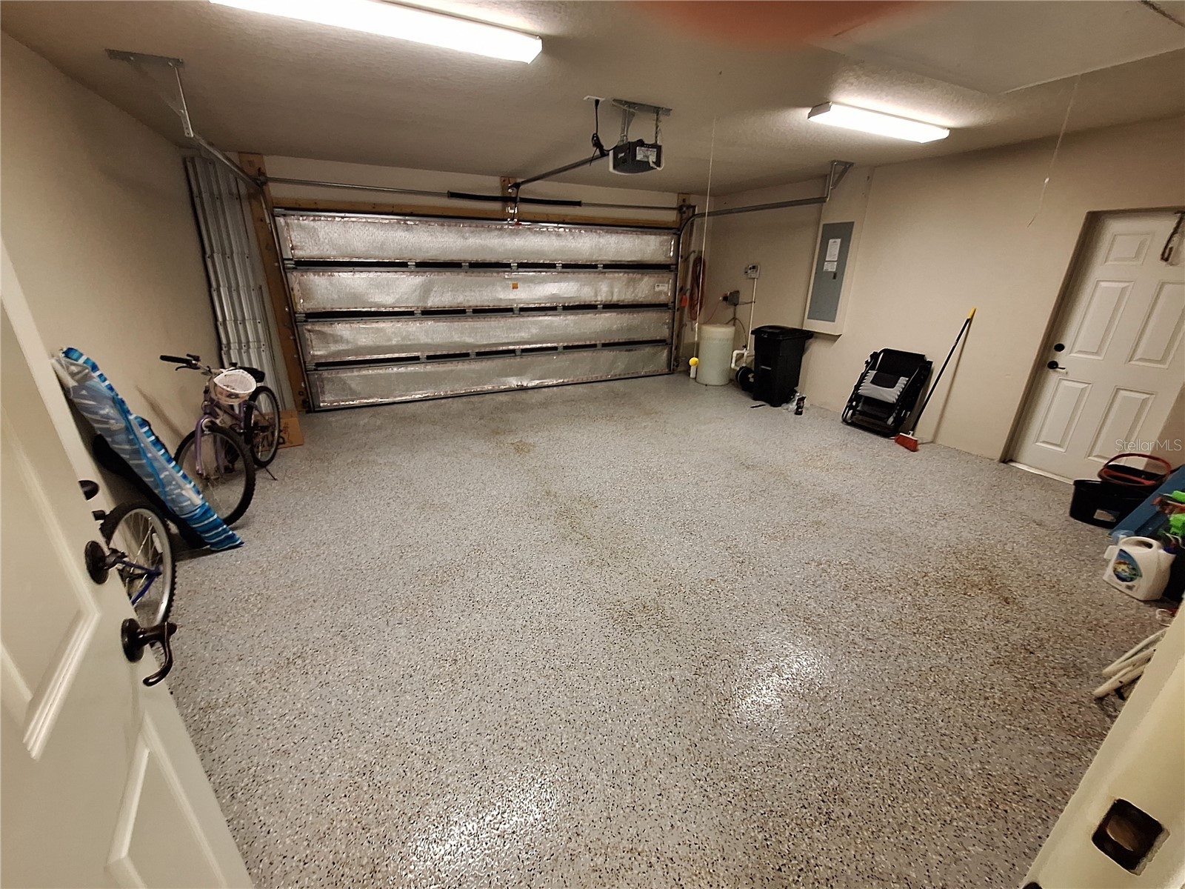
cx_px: 592
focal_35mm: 13
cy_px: 444
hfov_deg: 106.2
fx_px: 445
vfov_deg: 89.9
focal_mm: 1.74
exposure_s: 1/24
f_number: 2.2
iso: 200
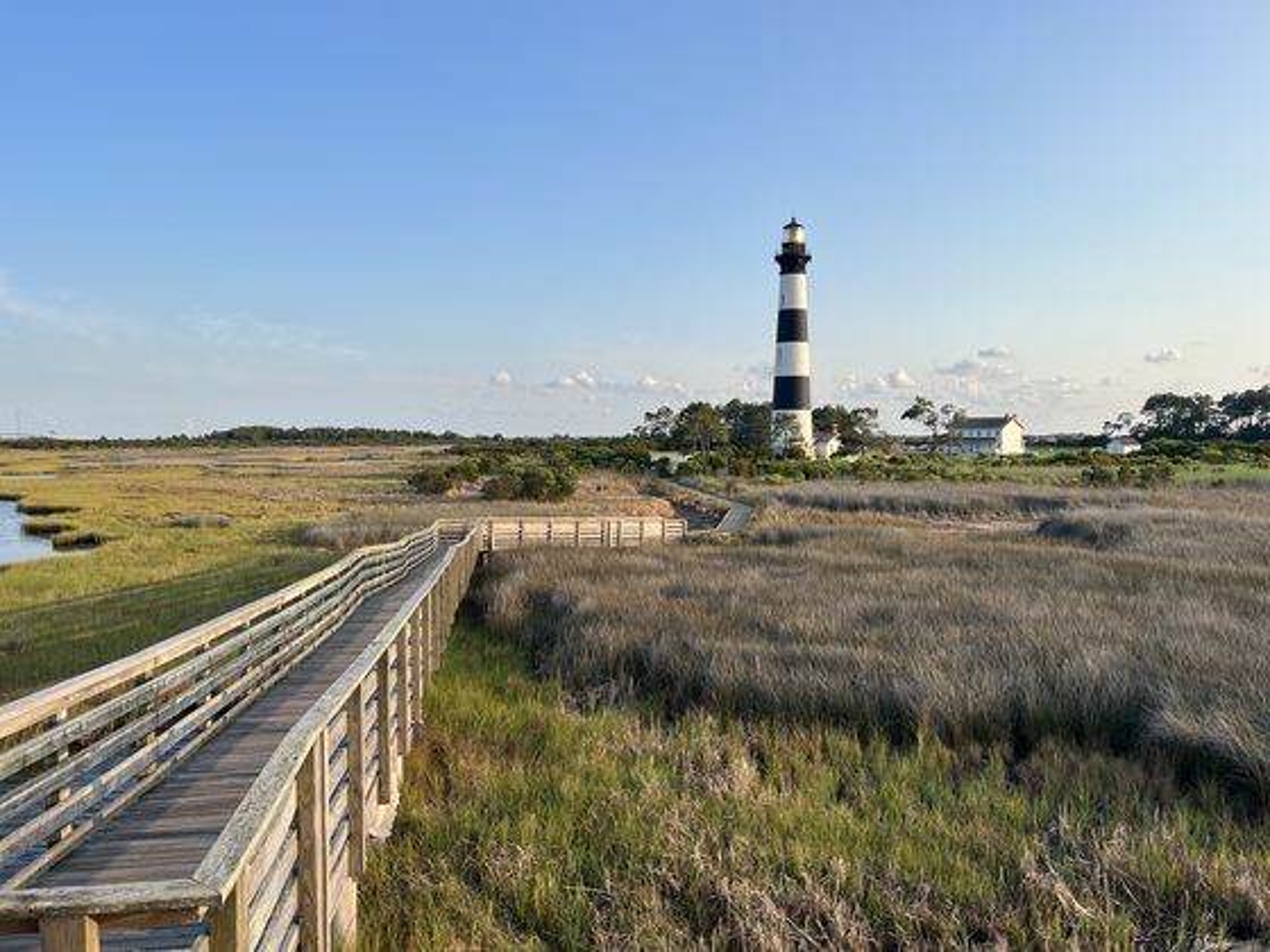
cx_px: 635
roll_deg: +0.5
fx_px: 954
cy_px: 476
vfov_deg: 53.1
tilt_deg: -2.3
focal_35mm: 26
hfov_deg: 67.3
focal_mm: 5.7
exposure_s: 1/1972
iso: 50
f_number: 1.5
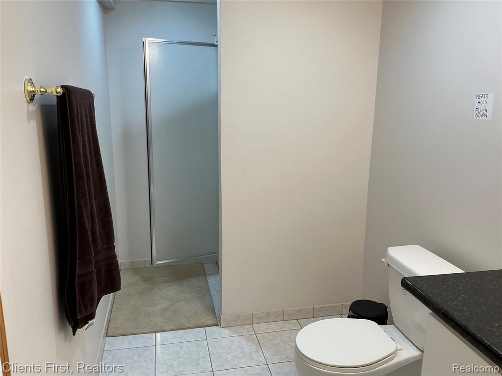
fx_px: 406
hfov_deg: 63.4
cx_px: 251
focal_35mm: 28
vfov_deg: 49.7
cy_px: 188
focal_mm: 3
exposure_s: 1/60
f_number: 1.8
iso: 50
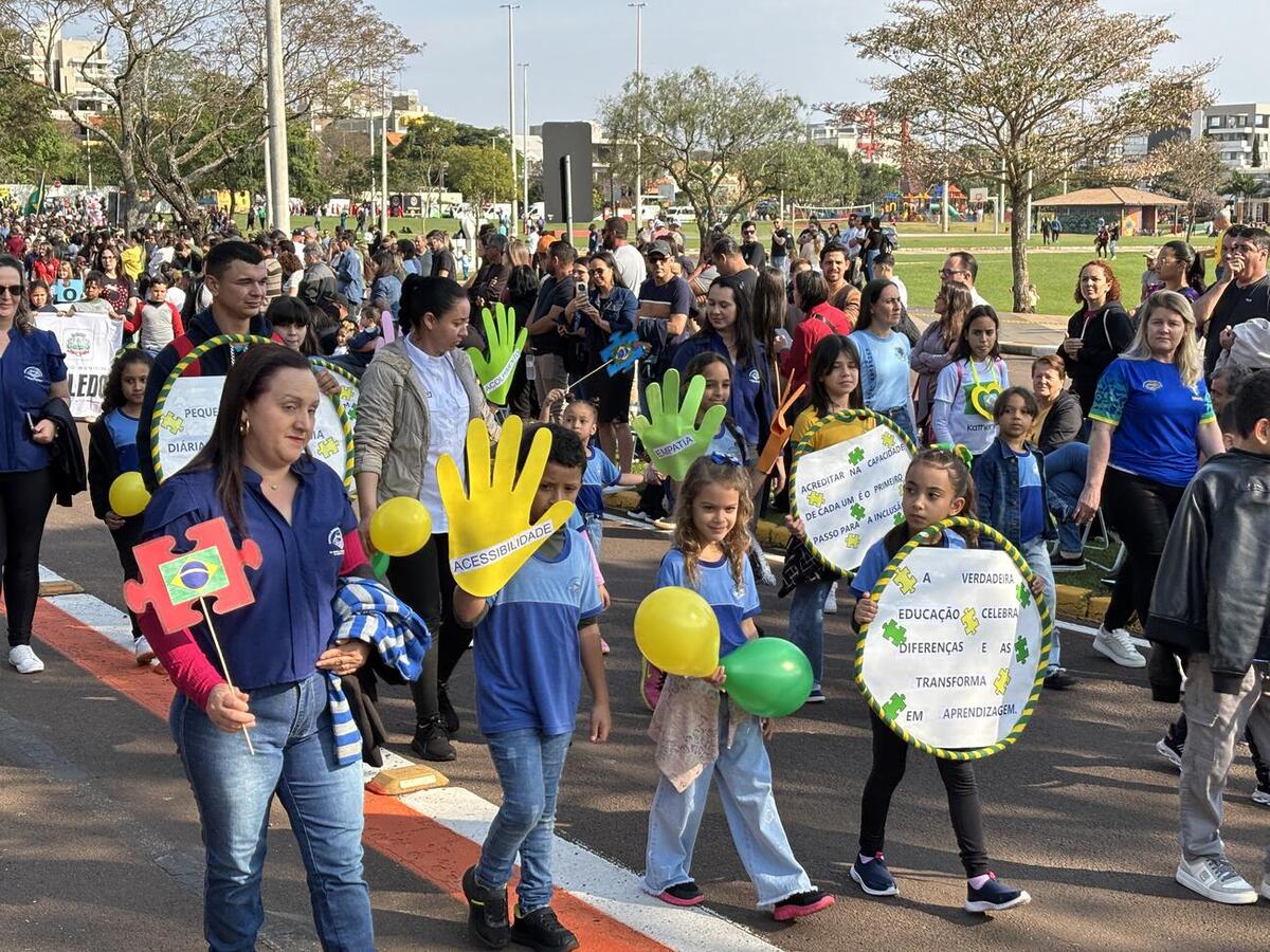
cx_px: 635
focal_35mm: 52
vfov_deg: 28.0
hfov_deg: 36.8
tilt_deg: -10.6
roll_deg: +0.5
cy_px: 476
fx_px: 1908
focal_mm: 5.96
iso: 32
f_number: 1.6
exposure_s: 1/970
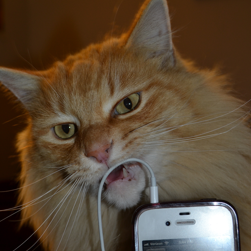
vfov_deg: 27.5
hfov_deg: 27.7
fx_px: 509
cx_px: 126
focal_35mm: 62
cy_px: 172
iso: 200
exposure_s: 1/60
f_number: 4.8
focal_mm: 32
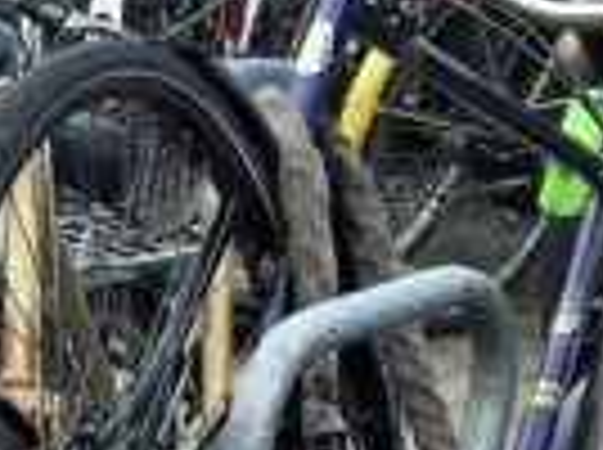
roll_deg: -1.4
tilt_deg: -7.1
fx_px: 3860
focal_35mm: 222
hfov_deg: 8.1
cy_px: -32
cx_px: -918
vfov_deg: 6.6
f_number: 2.2
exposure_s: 1/1130
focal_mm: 4.15
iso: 32
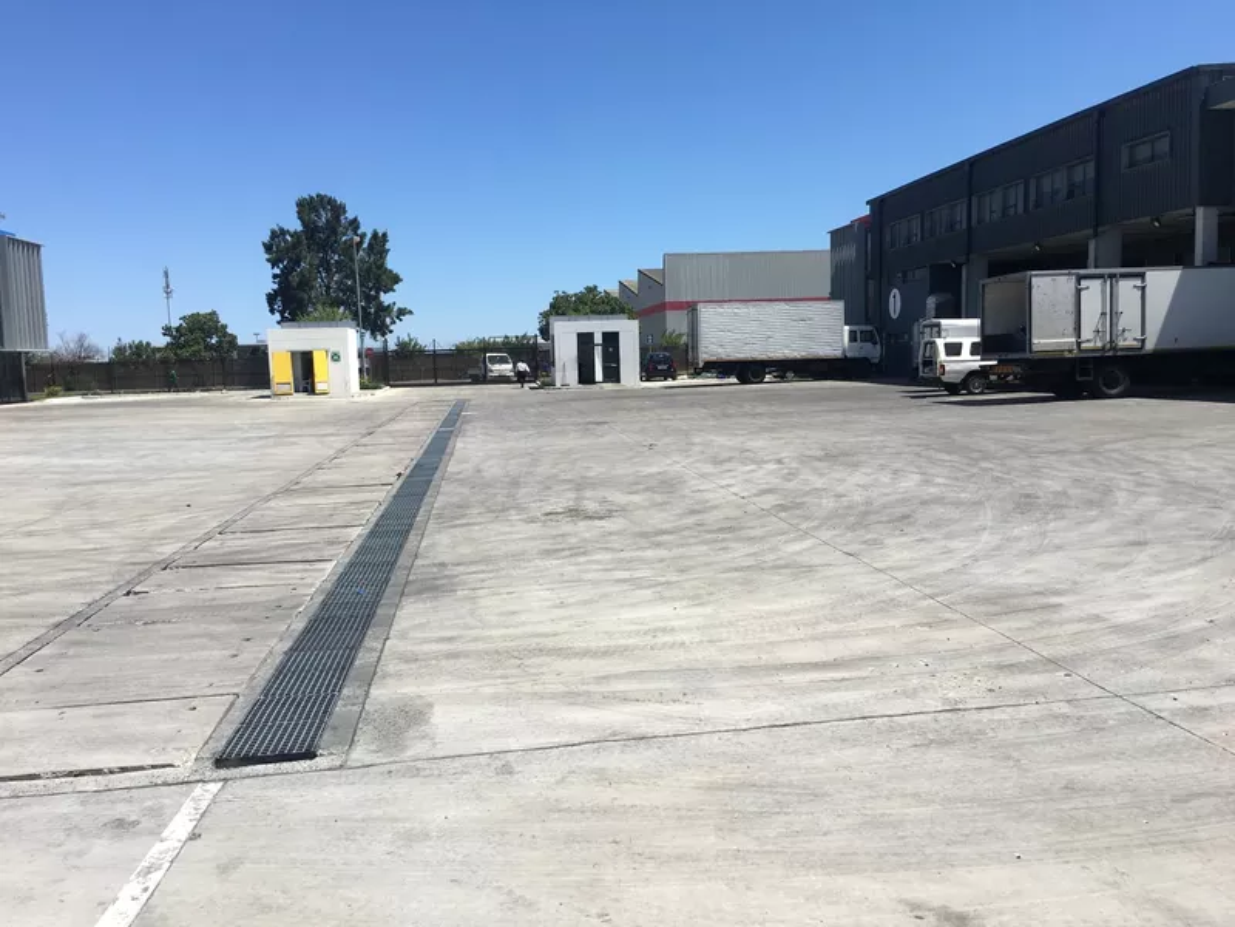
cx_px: 618
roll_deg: +1.2
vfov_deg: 48.2
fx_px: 1035
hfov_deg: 61.7
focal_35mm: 29
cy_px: 464
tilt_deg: -4.1
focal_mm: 4.15
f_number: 2.2
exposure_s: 1/2024
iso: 25
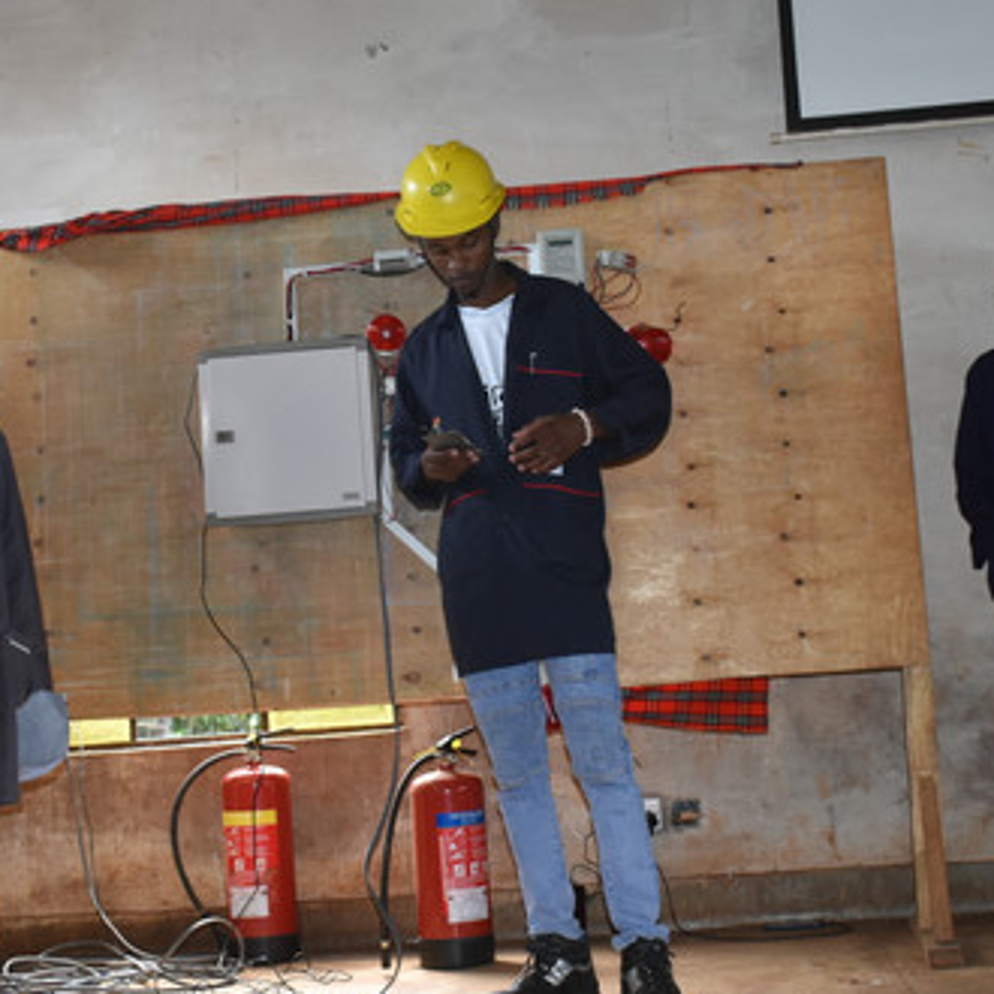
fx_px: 1846
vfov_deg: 30.1
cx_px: 500
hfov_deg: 30.1
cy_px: 526
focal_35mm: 57
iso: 1100
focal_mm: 23
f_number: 3.8
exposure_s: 1/125
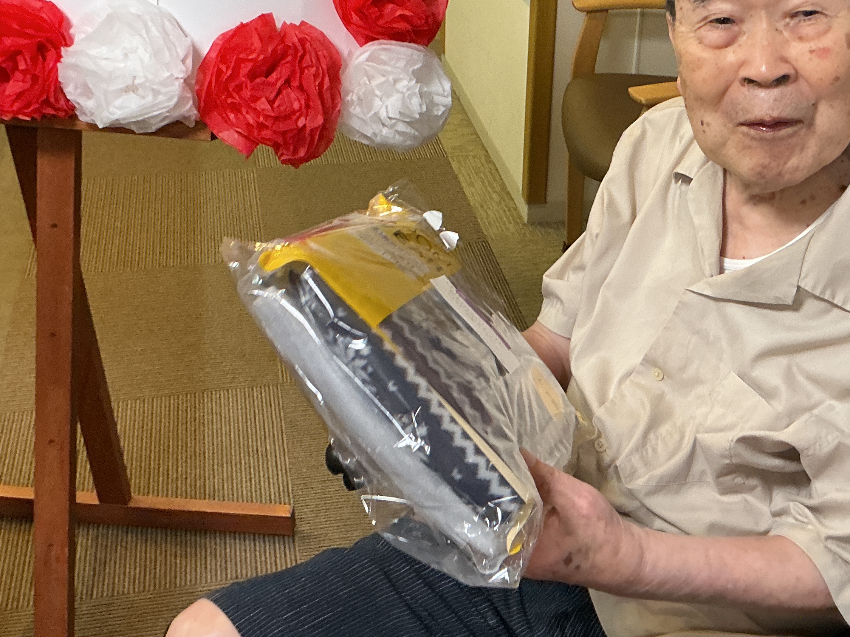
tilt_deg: -22.8
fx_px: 1277
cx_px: 531
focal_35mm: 52
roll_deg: -3.2
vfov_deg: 27.6
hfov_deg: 36.6
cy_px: 150
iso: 125
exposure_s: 1/50
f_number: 1.8
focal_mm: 3
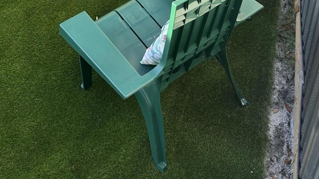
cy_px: -118
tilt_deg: -28.0
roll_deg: +3.7
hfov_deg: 36.3
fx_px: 482
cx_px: 108
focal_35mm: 57
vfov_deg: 17.9
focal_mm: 6.86
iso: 80
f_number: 1.78
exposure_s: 1/962
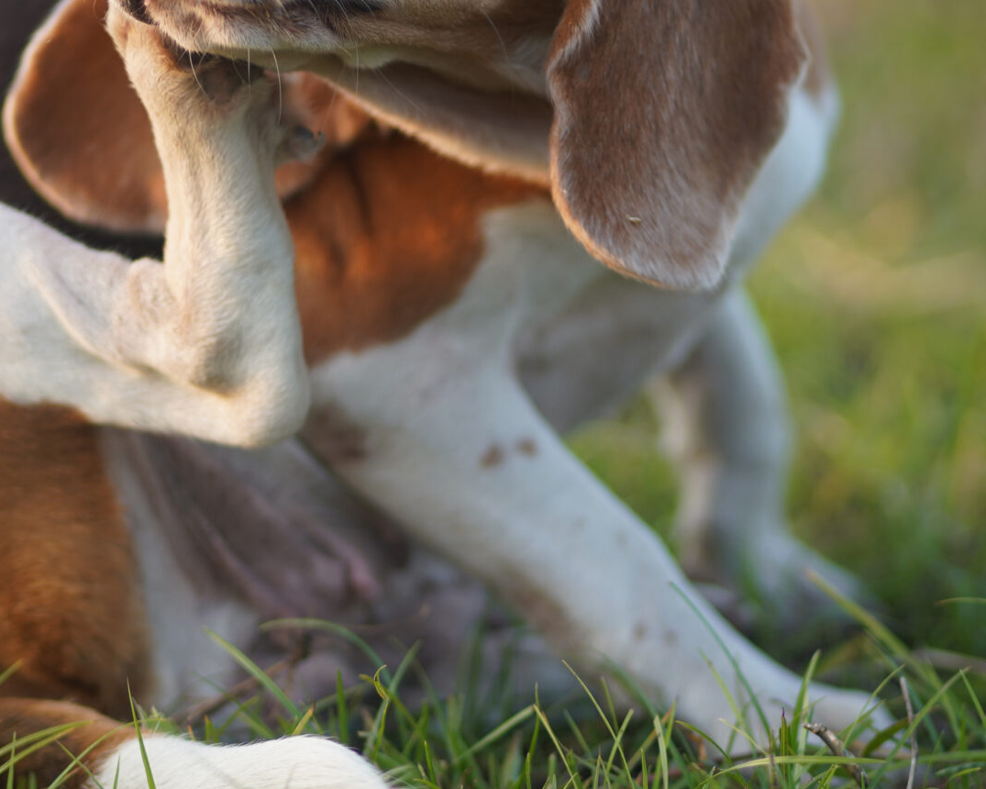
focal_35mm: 190
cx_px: 493
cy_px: 77
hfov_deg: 10.2
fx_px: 5545
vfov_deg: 8.1
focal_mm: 85
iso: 100
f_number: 1.8
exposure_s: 1/500
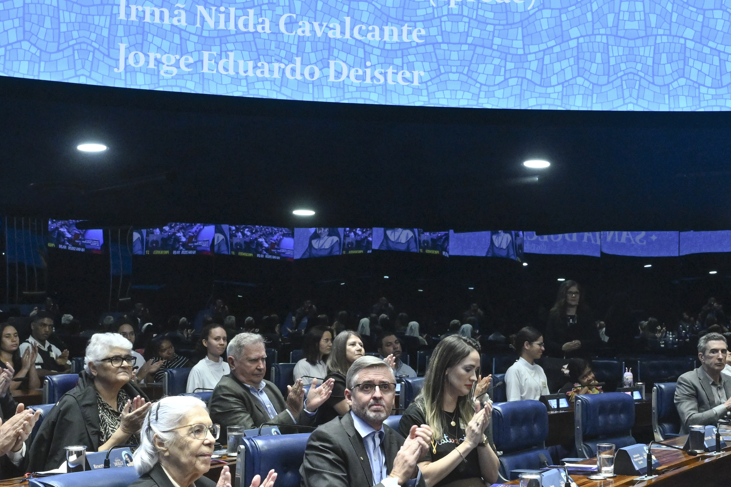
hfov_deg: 32.5
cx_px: 504
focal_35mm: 61
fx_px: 1238
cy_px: 248
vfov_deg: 22.3
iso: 4000
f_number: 7.1
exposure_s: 1/100
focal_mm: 24
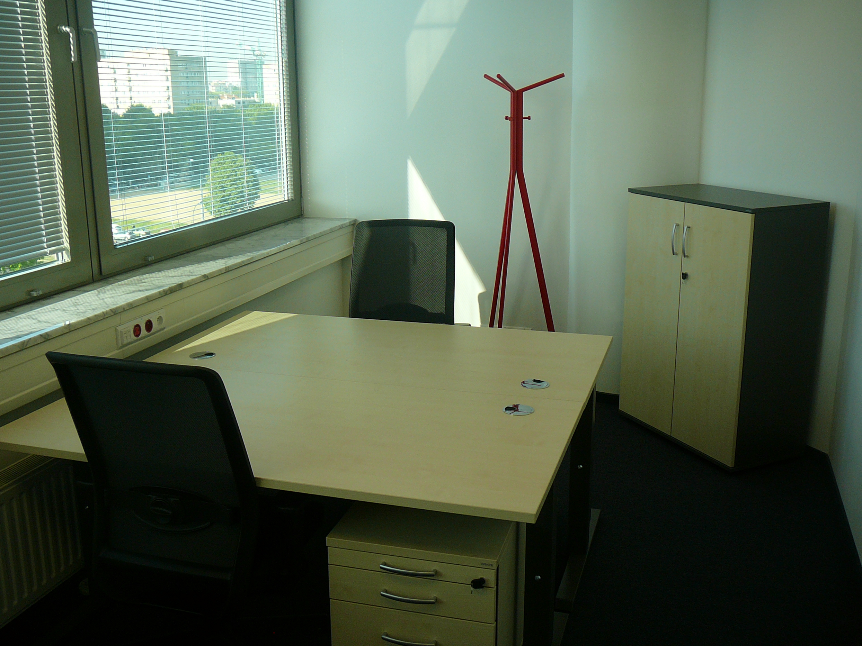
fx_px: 897
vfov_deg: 39.7
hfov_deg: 51.3
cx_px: 420
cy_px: 329
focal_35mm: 36
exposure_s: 1/125
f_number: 2.8
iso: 80
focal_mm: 5.2
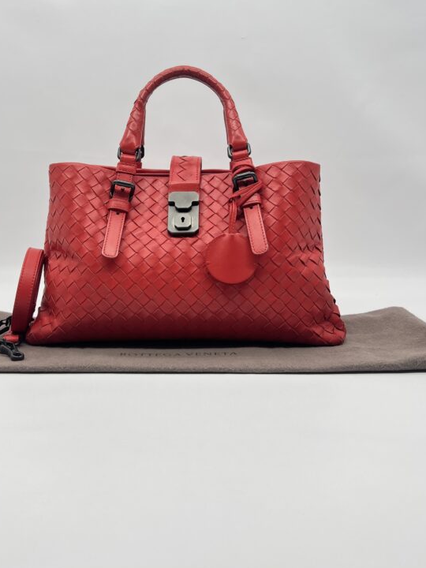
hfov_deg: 38.6
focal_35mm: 37
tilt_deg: -4.3
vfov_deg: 49.9
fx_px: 607
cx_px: 178
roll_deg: +0.3
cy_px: 237
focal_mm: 5.7
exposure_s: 1/148
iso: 32
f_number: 1.5
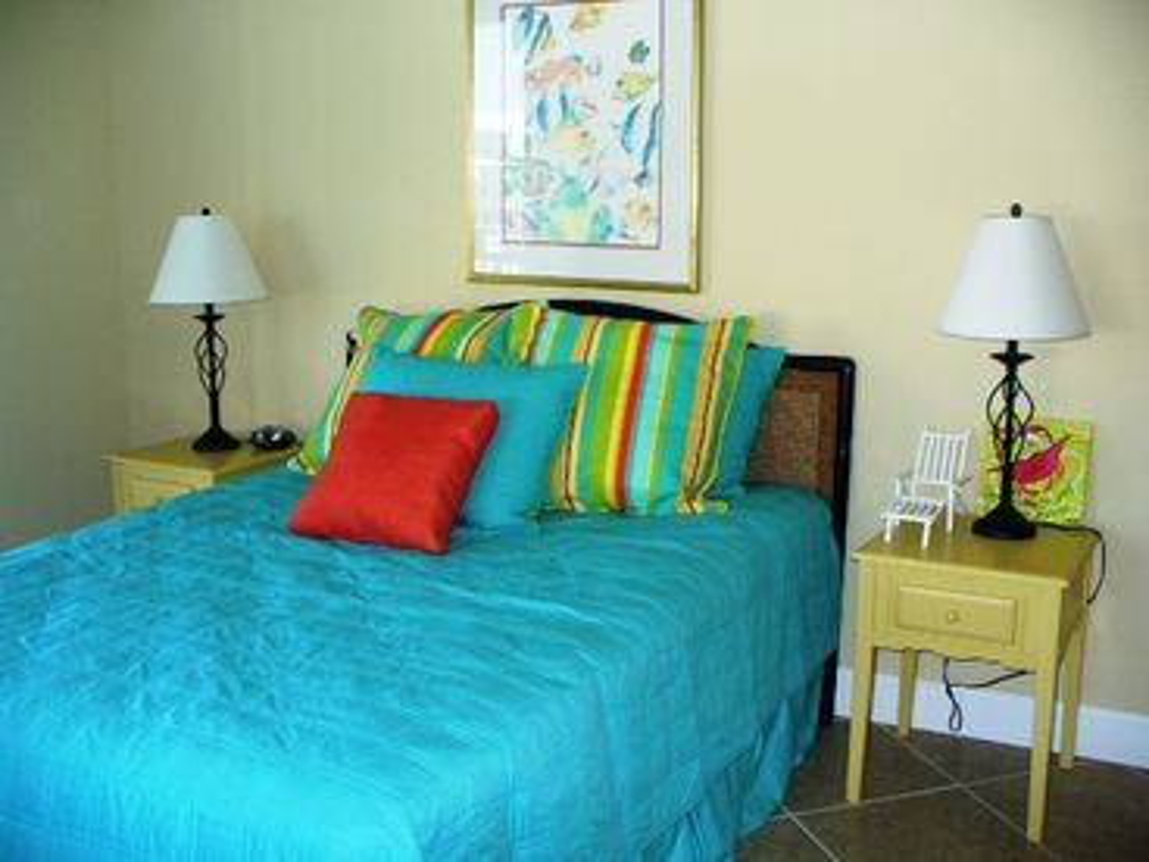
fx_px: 1228
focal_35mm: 37
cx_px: 574
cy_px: 431
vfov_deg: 38.7
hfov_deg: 50.1
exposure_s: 1/60
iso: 150
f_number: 2.8
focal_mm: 6.1
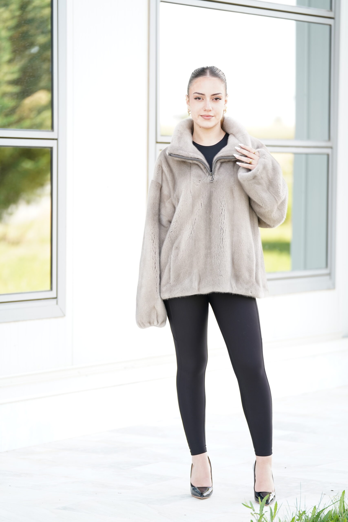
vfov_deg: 15.9
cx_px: 174
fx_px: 1870
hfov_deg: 10.6
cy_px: 261
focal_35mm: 129
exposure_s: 1/250
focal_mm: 129
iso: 250
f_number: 2.8
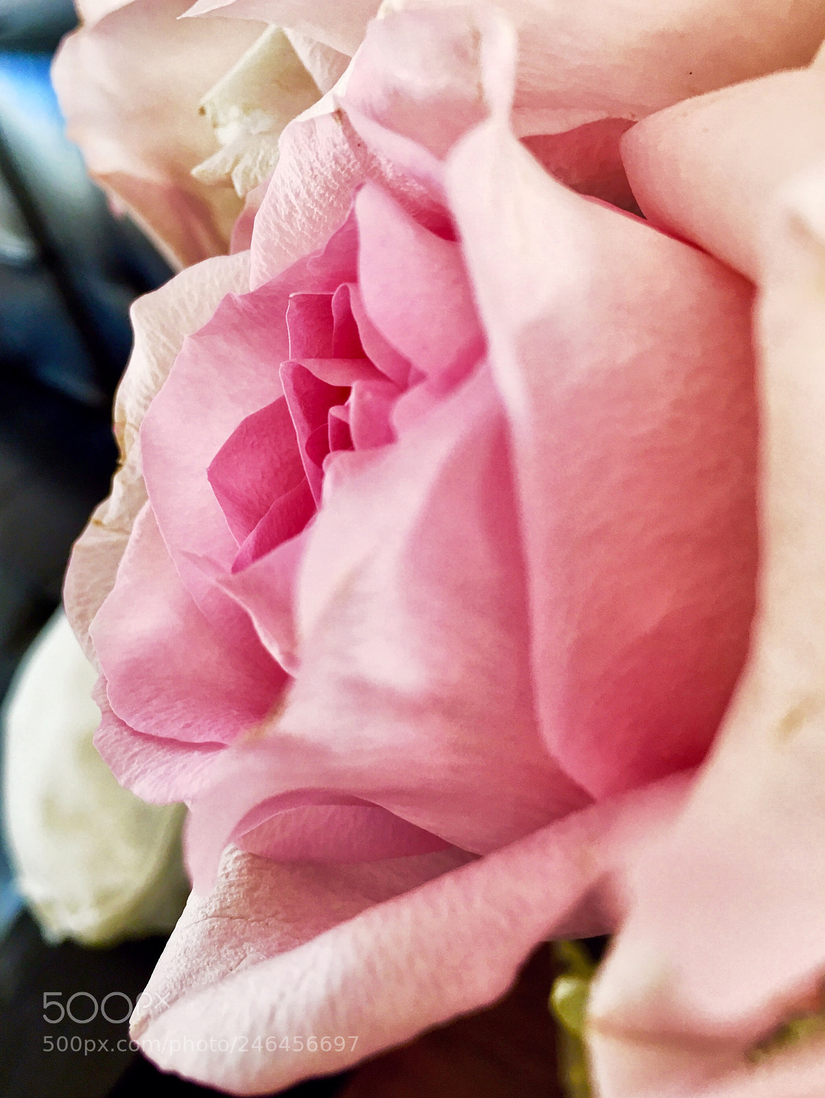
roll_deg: +32.2
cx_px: 412
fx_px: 921
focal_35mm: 29
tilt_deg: -41.6
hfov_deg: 48.3
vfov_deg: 61.6
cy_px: 549
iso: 25
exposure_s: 1/15
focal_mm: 4.15
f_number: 2.2
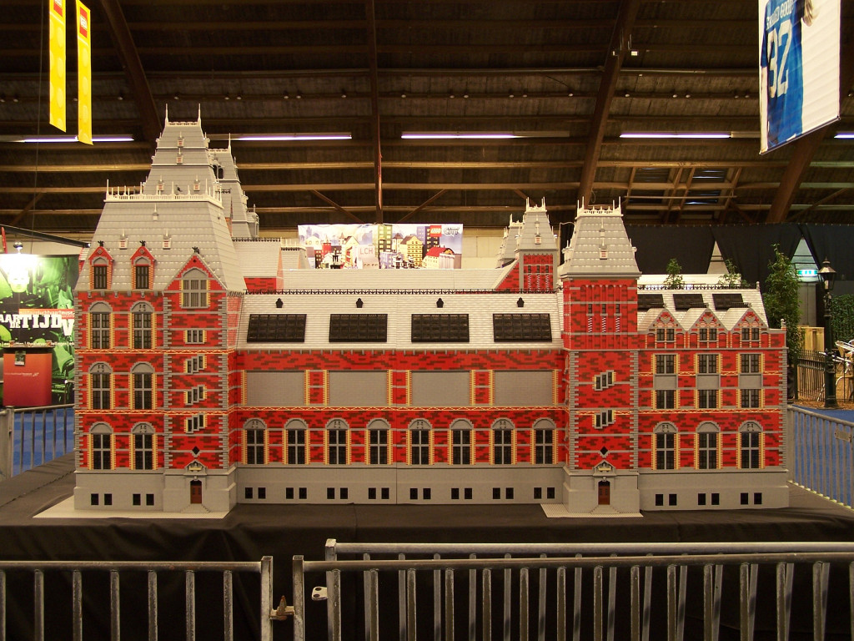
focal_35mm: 48
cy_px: 320
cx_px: 427
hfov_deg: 39.7
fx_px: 1184
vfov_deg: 30.3
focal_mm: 8
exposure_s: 1/2
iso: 80
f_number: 3
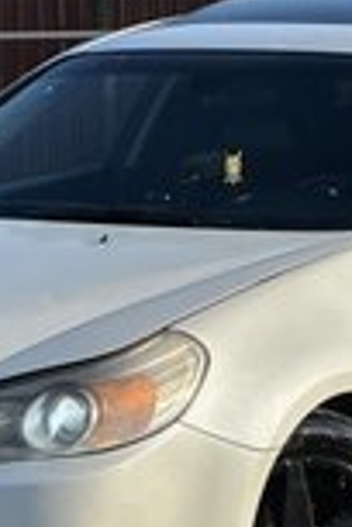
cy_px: 303
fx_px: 3065
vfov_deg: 9.8
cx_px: 204
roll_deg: +1.2
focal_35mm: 209
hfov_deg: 6.6
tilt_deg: -6.3
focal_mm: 9
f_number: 2.8
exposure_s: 1/803
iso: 32
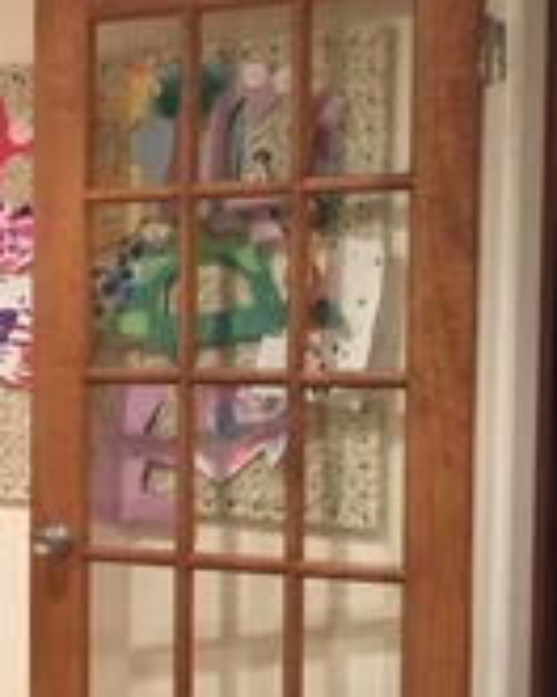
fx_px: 2267
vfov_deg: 17.4
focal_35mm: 110
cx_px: -776
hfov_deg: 11.6
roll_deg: +0.1
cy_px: 435
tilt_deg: -4.3
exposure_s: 1/30
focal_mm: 4.15
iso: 250
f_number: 2.2
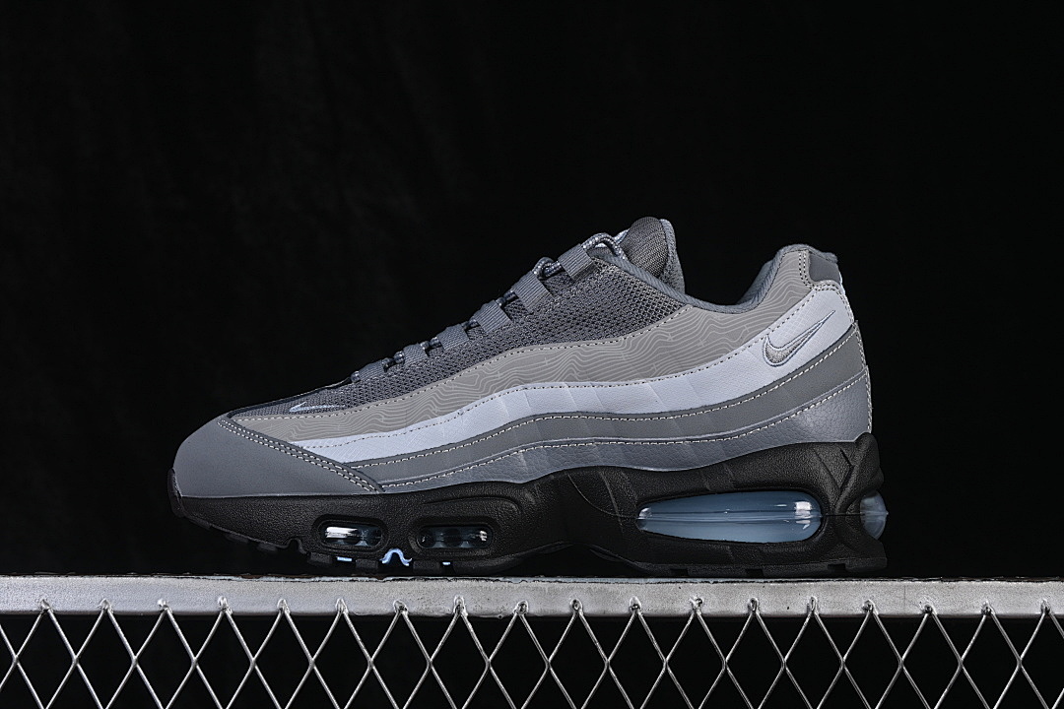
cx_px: 532
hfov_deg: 27.0
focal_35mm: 75
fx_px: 2216
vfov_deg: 18.2
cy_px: 354
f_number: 8
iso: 160
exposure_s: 1/80
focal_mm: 50
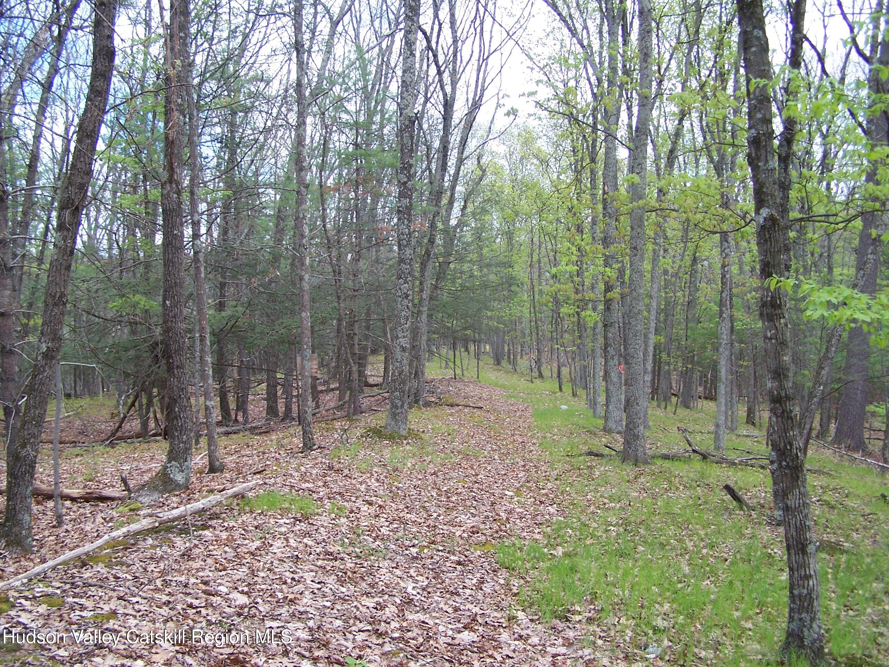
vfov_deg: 37.7
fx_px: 976
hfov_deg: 49.0
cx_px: 444
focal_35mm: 38
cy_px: 334
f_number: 2.8
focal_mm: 6.3
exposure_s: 1/250
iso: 100
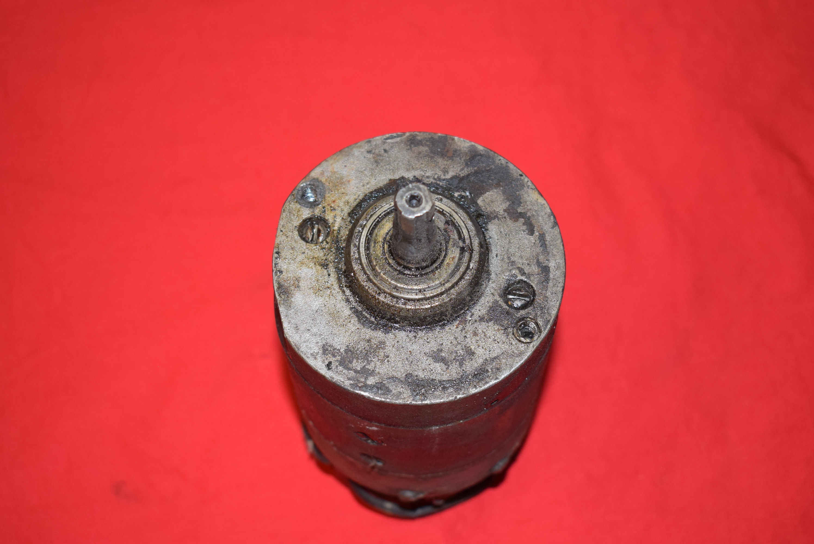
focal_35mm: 54
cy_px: 272
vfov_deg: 25.1
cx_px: 407
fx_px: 1222
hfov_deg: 36.8
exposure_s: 1/160
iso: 800
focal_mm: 36
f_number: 5.6
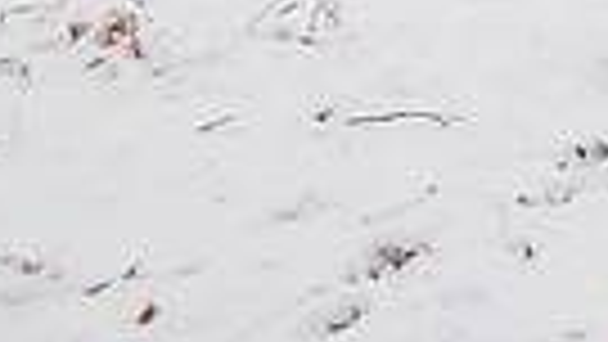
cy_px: -513
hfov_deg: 14.6
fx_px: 1870
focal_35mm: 116
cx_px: 1289
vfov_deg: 9.2
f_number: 6.3
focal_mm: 12
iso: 200
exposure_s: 1/50
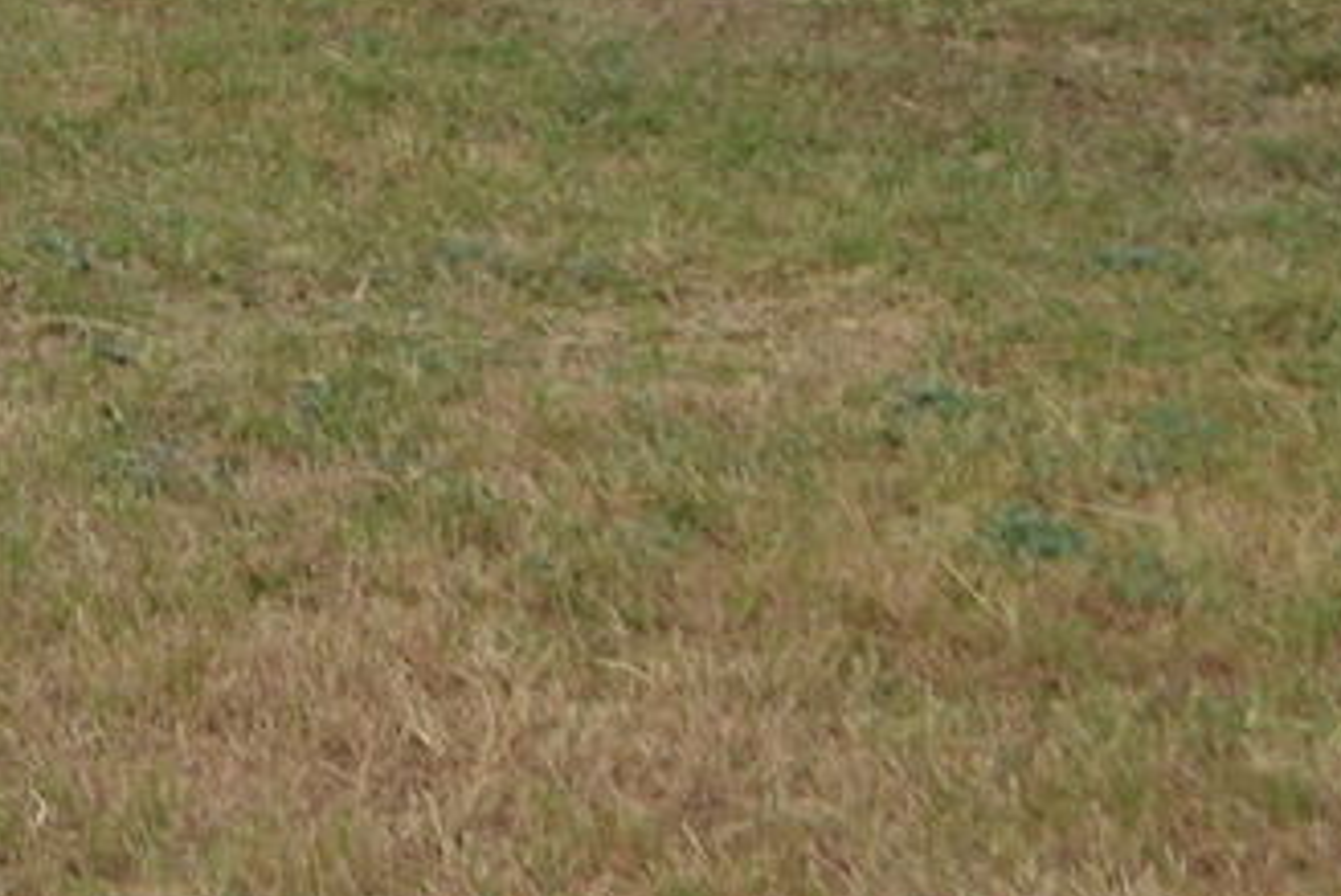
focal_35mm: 148
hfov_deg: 12.0
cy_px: -728
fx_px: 5515
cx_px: -1505
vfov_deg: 8.9
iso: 100
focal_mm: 20
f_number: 6.3
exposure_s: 1/160
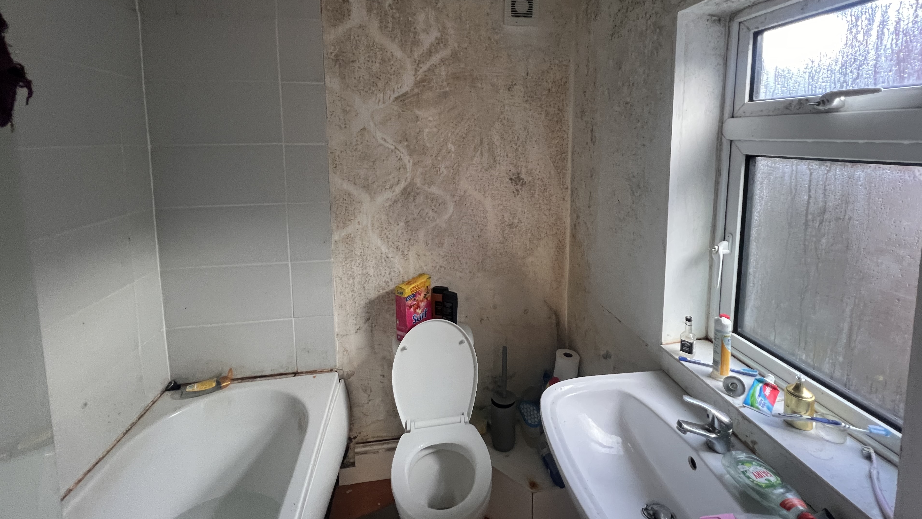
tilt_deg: -6.0
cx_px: 476
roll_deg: -0.3
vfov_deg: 68.8
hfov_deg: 103.0
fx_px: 367
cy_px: 178
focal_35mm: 15
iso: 250
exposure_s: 1/65
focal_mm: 1.57
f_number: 1.8
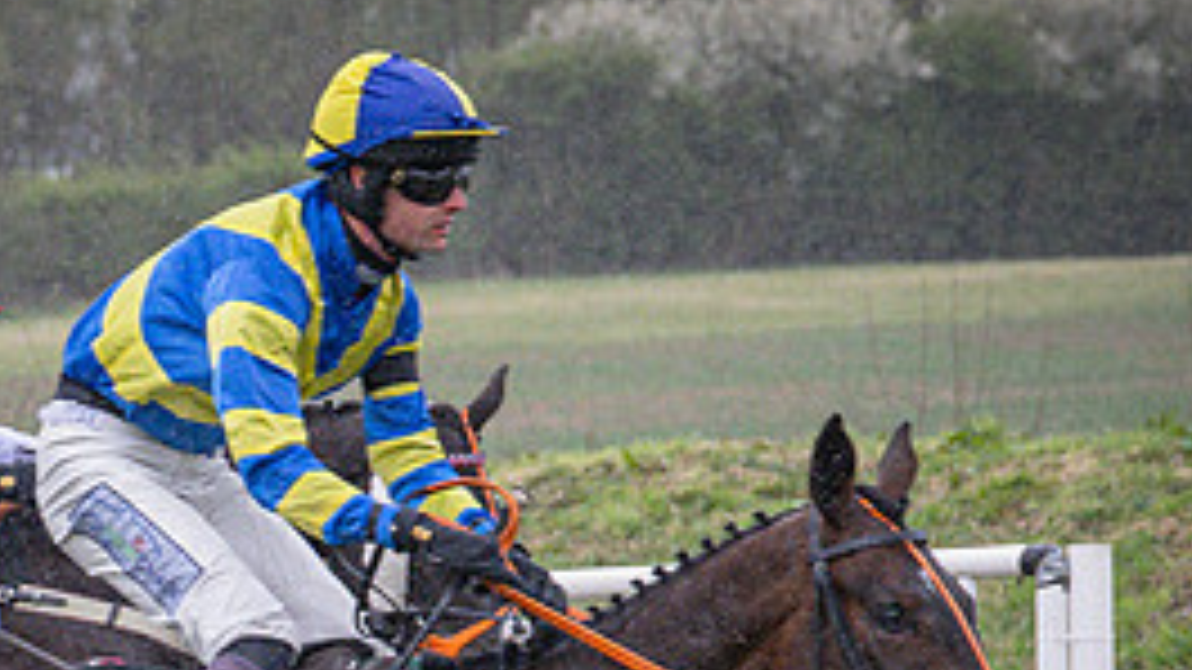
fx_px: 10998
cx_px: 449
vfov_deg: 3.5
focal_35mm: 348
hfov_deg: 6.2
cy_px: 862
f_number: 4
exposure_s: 1/1000
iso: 1600
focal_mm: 70
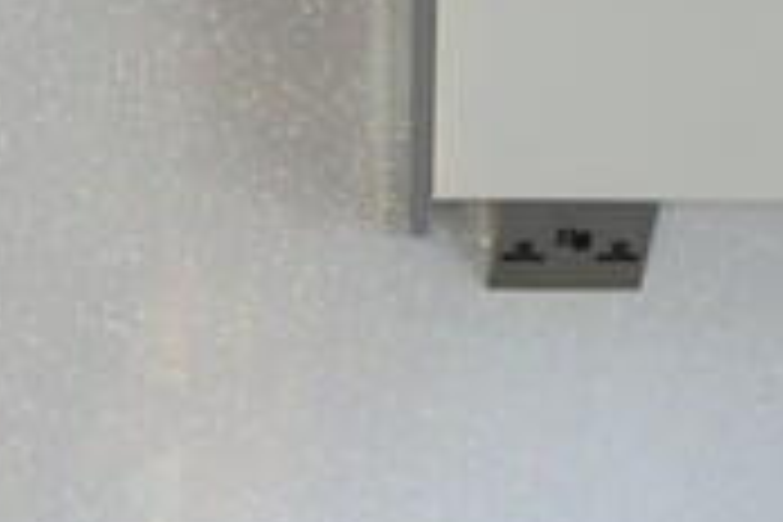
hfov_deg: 7.2
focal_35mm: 283
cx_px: -288
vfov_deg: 4.8
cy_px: 826
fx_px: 6155
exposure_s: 1/20
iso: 400
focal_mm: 32
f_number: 6.3
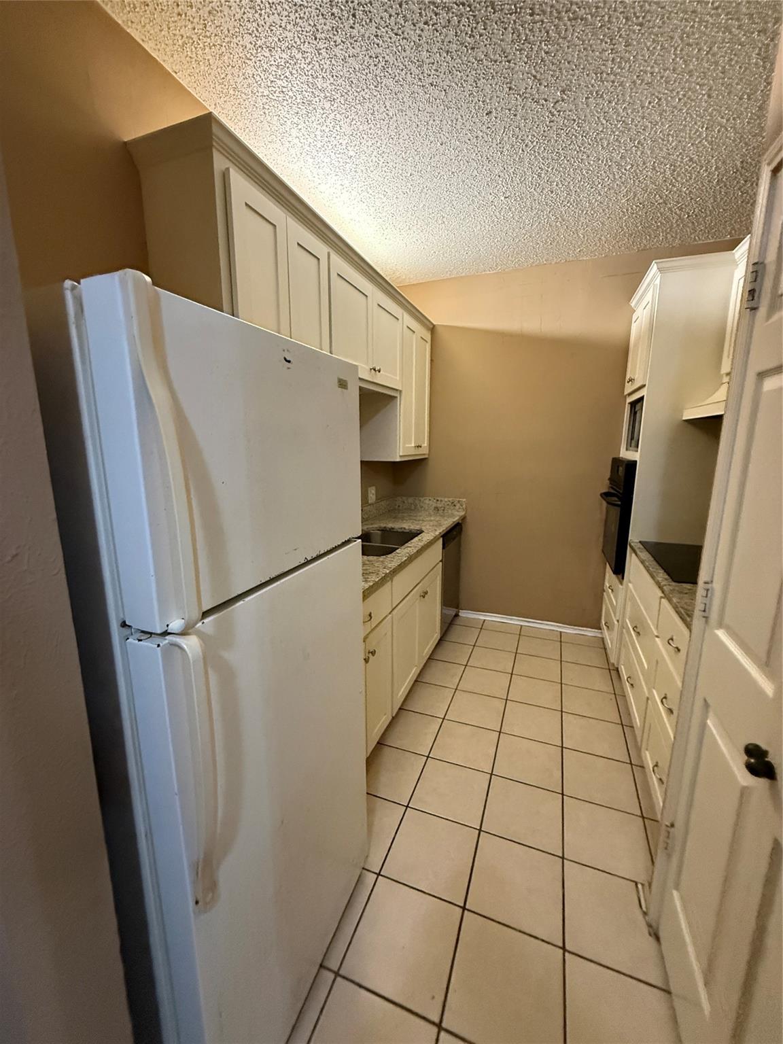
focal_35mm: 14
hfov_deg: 85.7
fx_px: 422
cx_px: 392
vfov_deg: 102.1
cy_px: 522
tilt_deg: -12.3
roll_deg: -0.8
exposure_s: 1/60
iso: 800
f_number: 2.2
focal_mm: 2.22
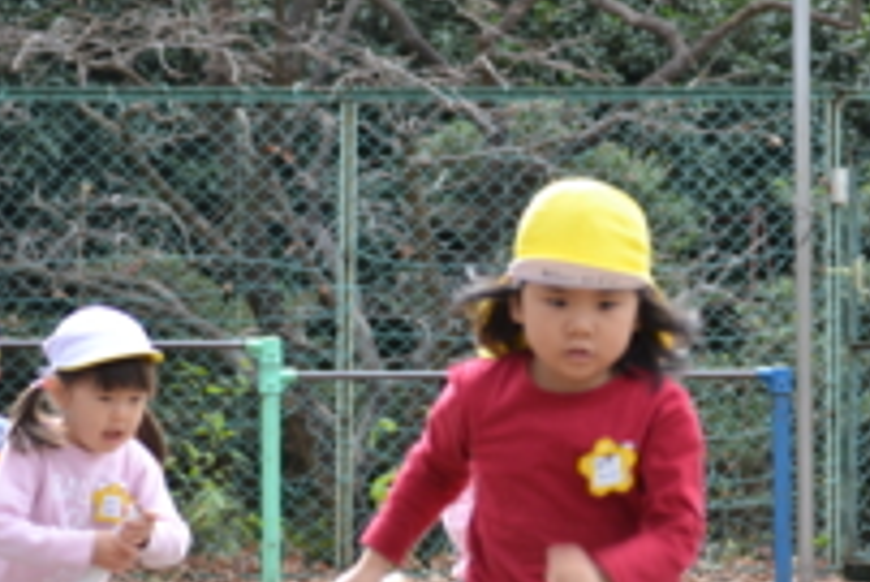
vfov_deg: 6.8
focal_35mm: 202
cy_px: 455
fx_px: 4885
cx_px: 448
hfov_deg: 10.2
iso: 200
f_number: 5.6
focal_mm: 68
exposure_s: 1/125
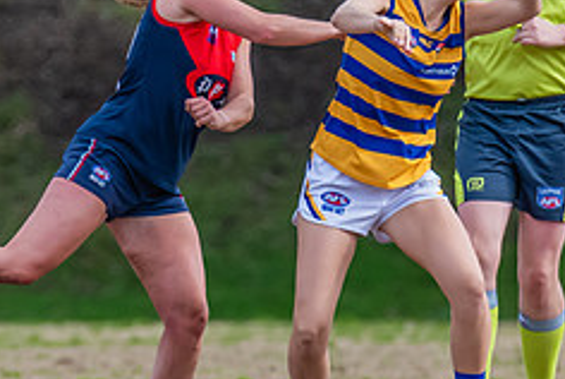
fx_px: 29715
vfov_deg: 0.7
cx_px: 247
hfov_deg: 1.1
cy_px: 97
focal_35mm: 1891
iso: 1250
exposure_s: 1/2000
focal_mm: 500
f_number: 6.3
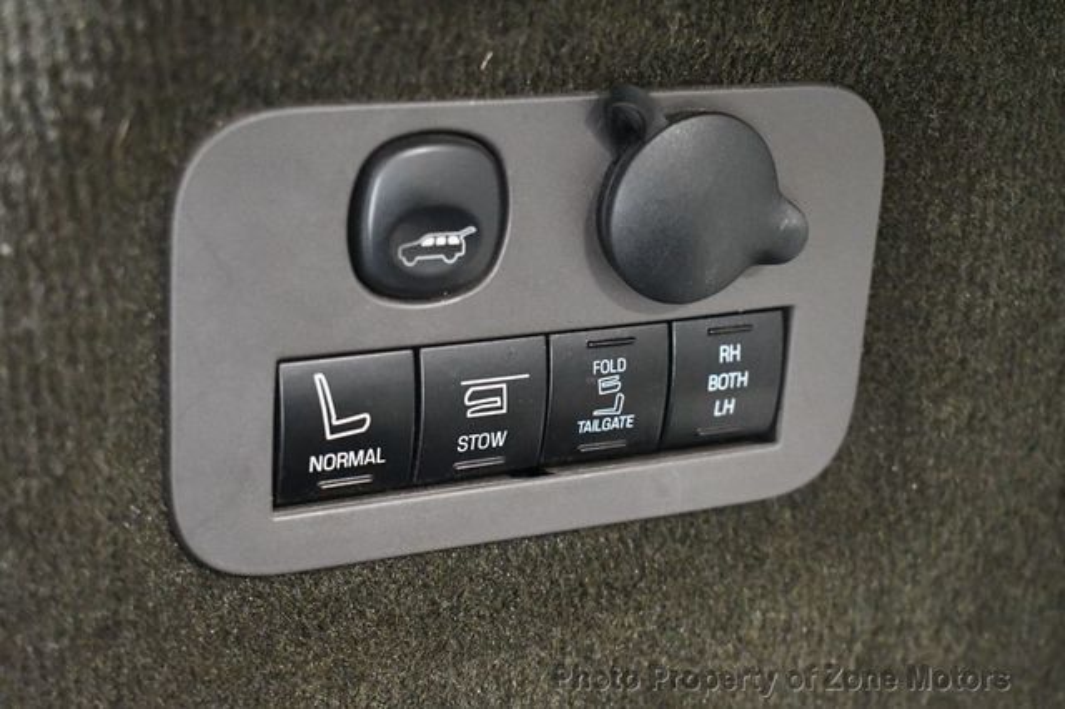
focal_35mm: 63
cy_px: 354
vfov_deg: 21.5
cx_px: 532
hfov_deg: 31.9
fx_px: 1863
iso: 11400
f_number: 5
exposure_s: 1/60
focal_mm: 42
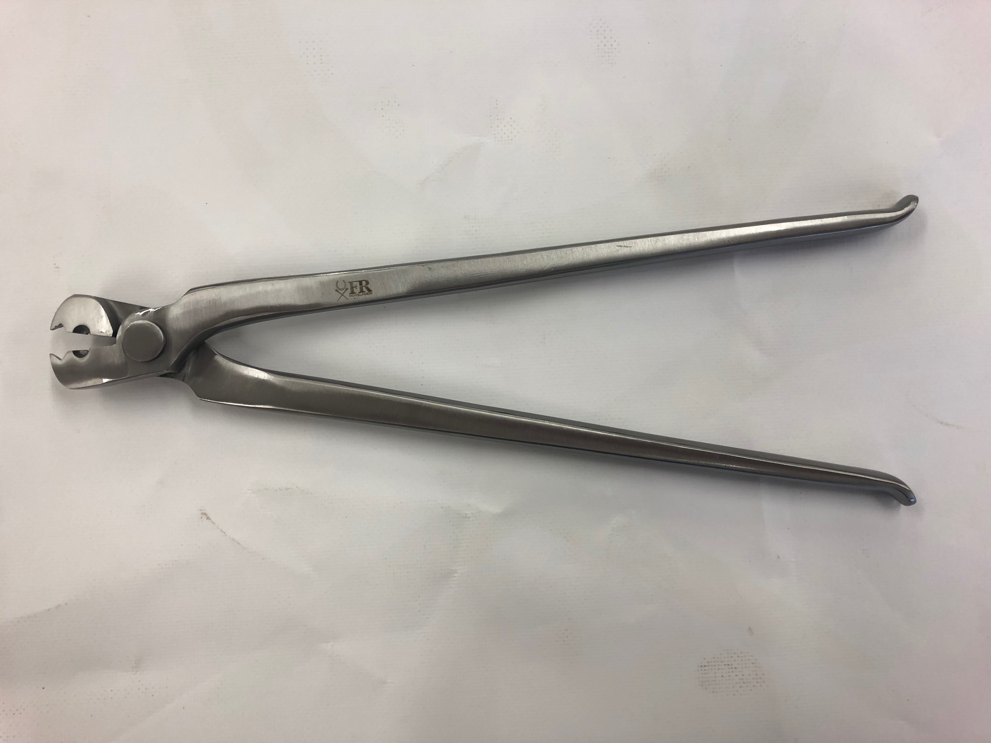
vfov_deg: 49.7
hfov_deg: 63.4
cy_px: 372
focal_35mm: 28
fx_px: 802
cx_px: 496
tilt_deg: -88.7
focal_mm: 3.99
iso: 25
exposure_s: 1/50
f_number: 1.8
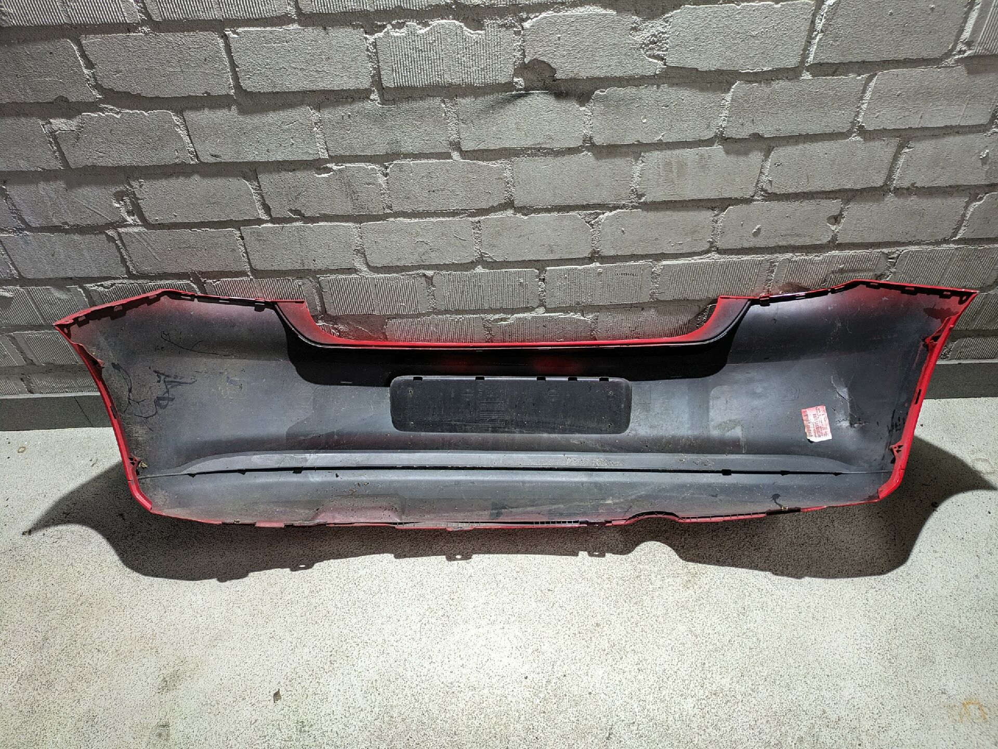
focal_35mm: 25
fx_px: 721
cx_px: 499
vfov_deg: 54.9
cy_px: 374
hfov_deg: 69.4
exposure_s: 1/25
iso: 197
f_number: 1.89
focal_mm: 5.43
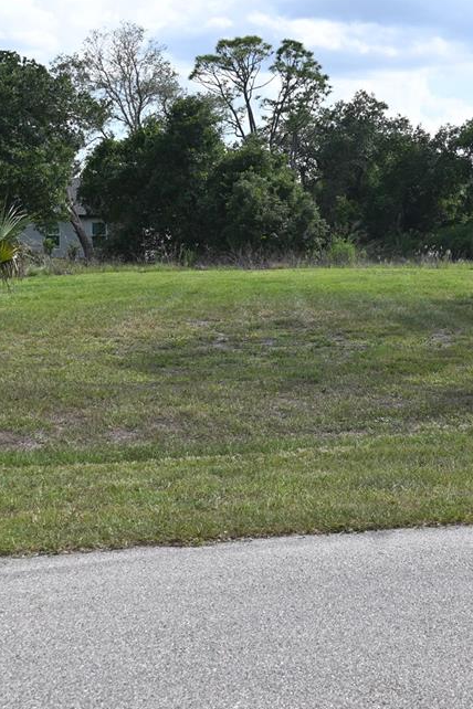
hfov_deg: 20.2
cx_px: 314
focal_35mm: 67
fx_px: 1320
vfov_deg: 30.1
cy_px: 351
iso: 100
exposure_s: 1/320
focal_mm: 28
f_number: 6.3
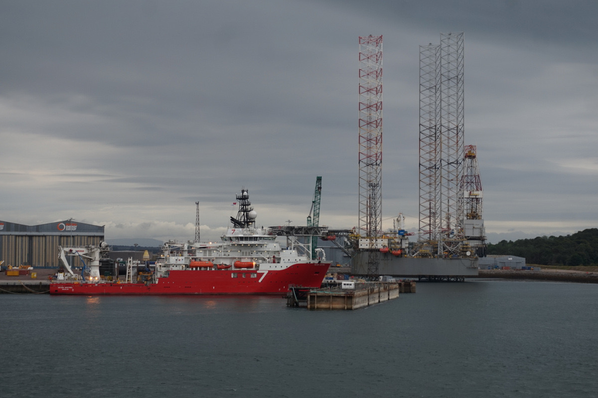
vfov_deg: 18.2
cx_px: 299
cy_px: 199
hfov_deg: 27.0
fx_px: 1245
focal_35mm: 75
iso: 125
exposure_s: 1/160
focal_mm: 50
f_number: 5.6
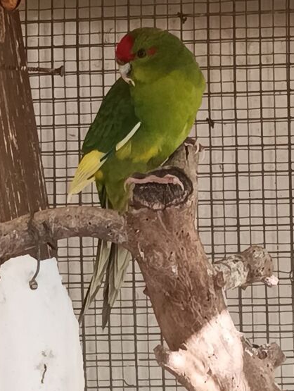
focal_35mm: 186
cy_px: 185
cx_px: 140
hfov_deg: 8.0
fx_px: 2101
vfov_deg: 10.6
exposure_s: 1/110
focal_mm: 3.96
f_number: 1.8
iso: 50
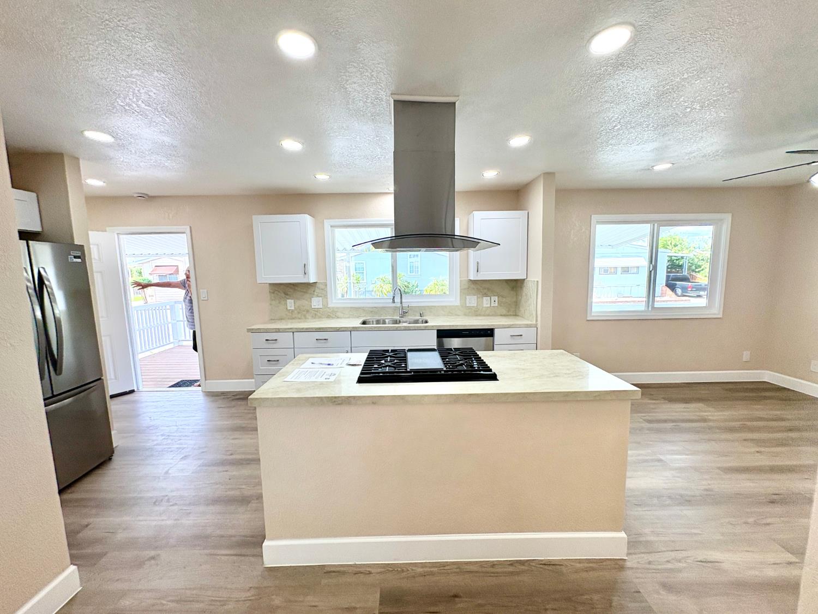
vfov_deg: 85.7
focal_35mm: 14
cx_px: 409
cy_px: 307
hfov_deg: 102.1
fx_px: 331
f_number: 2.2
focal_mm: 2.22
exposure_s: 1/137
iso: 64
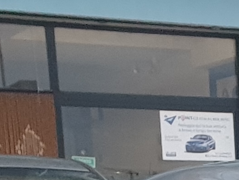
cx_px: 583
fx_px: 1381
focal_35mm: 200
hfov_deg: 8.9
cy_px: 630
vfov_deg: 6.5
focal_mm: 4.3
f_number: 2.4
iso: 200
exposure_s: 1/50
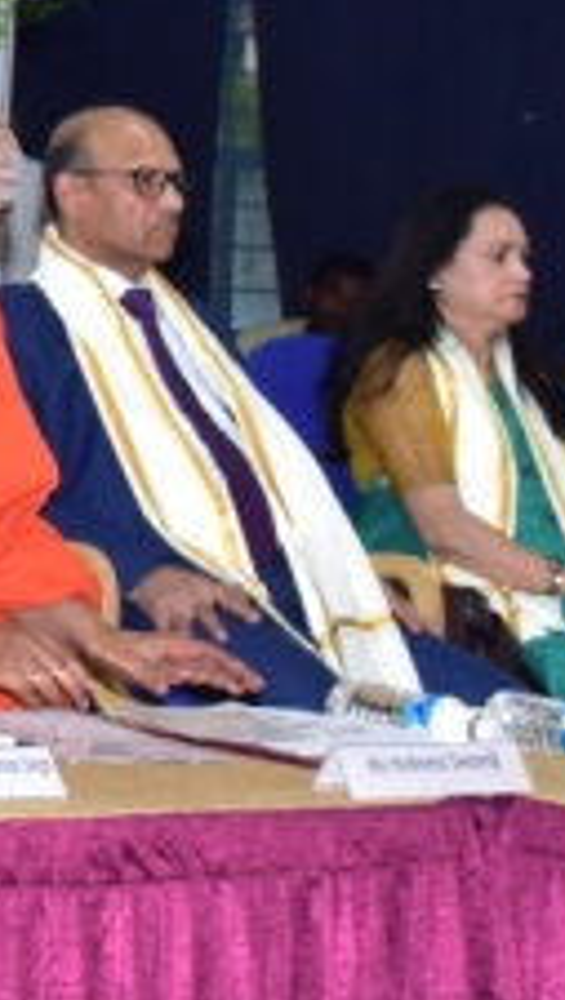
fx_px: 3799
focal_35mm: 143
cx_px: -1005
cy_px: -62
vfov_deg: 14.7
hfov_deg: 7.6
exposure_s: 1/160
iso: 1250
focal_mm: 30
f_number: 7.1
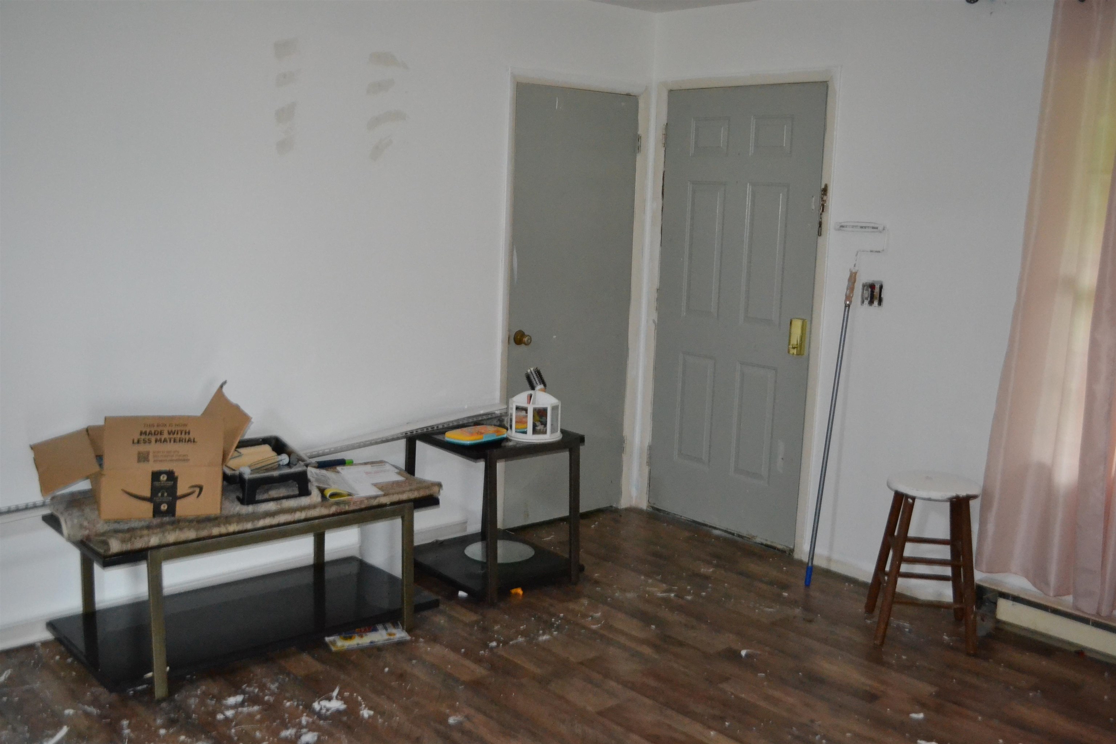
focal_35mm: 33
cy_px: 372
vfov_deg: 40.0
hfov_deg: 57.2
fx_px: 1023
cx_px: 558
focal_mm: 22
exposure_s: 1/60
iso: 3200
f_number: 4
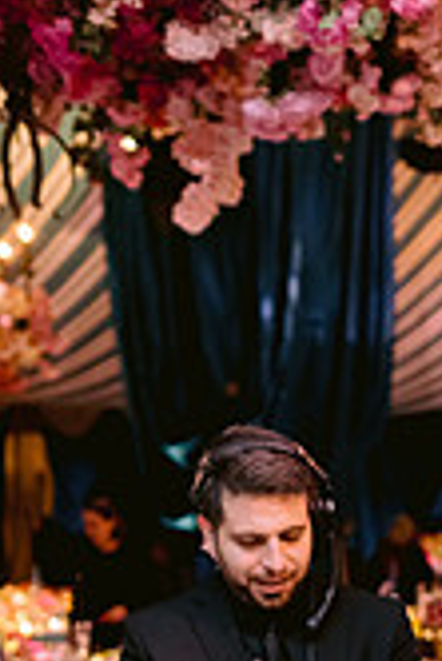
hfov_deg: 13.9
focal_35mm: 95
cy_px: 796
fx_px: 1746
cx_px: 565
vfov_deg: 20.1
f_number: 2
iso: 3200
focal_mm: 35
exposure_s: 1/60
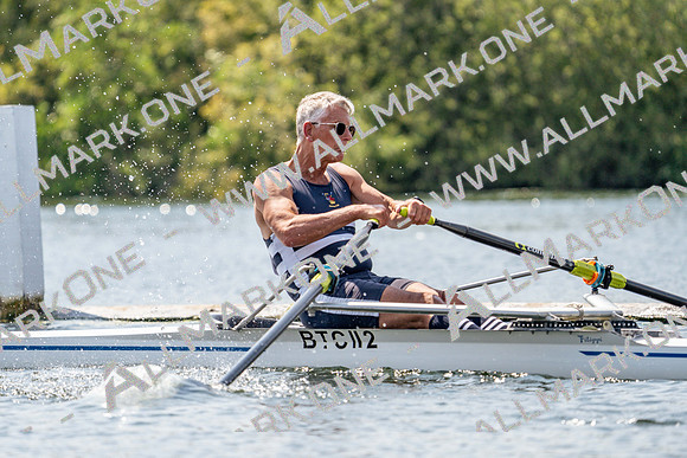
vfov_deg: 3.7
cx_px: 344
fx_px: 7139
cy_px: 229
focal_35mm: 374
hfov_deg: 5.5
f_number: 6.3
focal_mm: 374
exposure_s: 1/1600
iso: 320
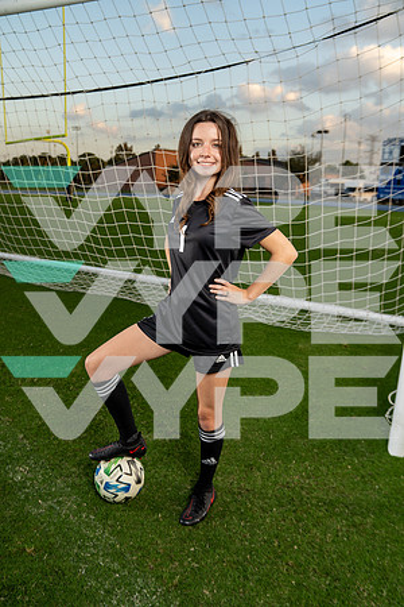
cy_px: 304
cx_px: 202
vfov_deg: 63.7
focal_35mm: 29
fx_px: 488
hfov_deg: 45.0
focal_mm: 29
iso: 160
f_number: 4
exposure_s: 1/250
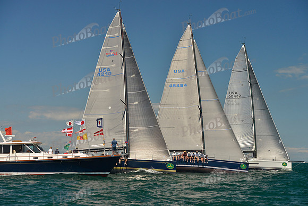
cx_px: 154
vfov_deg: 19.5
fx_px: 599
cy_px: 103
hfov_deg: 28.8
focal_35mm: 70
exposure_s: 1/1250
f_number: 7.1
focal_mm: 70
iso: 400
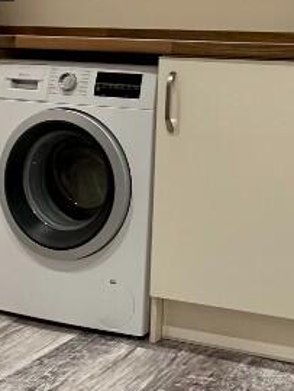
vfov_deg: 35.8
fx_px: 599
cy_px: 129
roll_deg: -2.8
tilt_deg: -3.1
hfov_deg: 26.1
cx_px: 297
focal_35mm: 53
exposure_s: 1/50
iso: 320
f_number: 2.2
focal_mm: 2.22
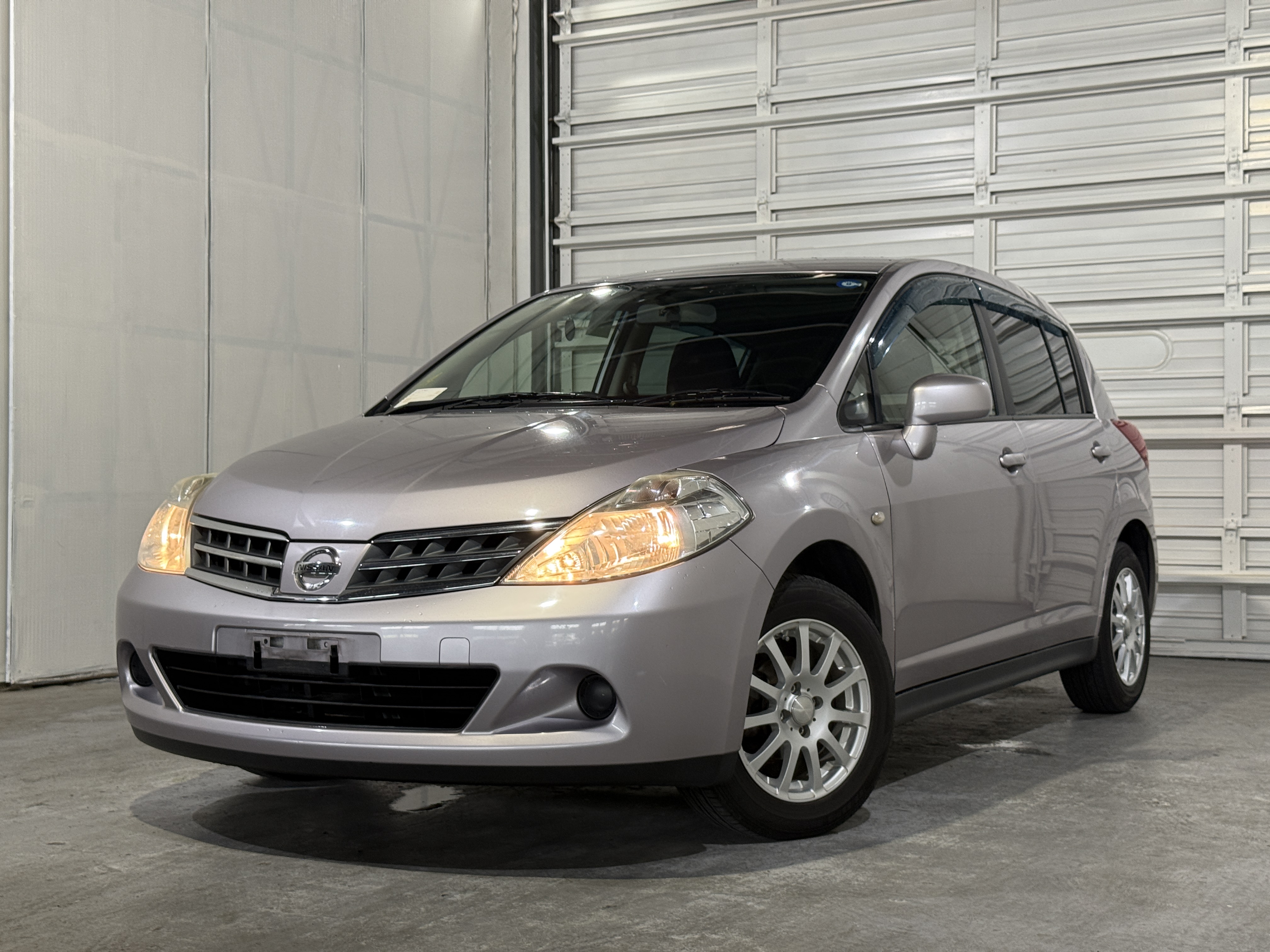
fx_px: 1761
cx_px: 635
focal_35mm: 48
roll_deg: +0.0
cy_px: 476
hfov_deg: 39.7
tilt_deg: +0.6
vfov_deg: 30.3
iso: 80
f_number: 1.78
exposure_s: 1/60
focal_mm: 6.76
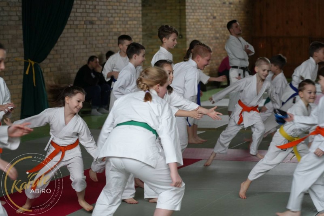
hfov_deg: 19.8
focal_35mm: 103
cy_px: 108
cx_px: 162
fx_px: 927
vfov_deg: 13.3
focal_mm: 103
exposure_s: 1/160
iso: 2000
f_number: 4
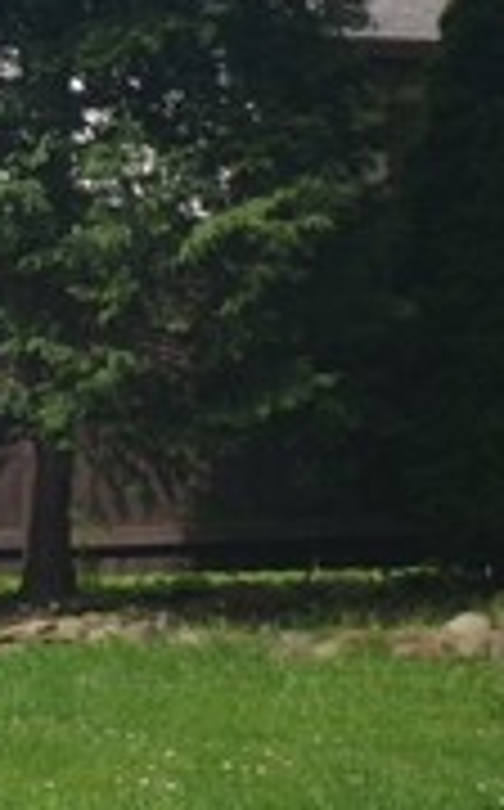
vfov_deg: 11.3
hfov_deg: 5.6
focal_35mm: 185
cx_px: -1861
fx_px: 4079
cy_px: 236
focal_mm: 20
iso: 180
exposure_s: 1/250
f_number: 8
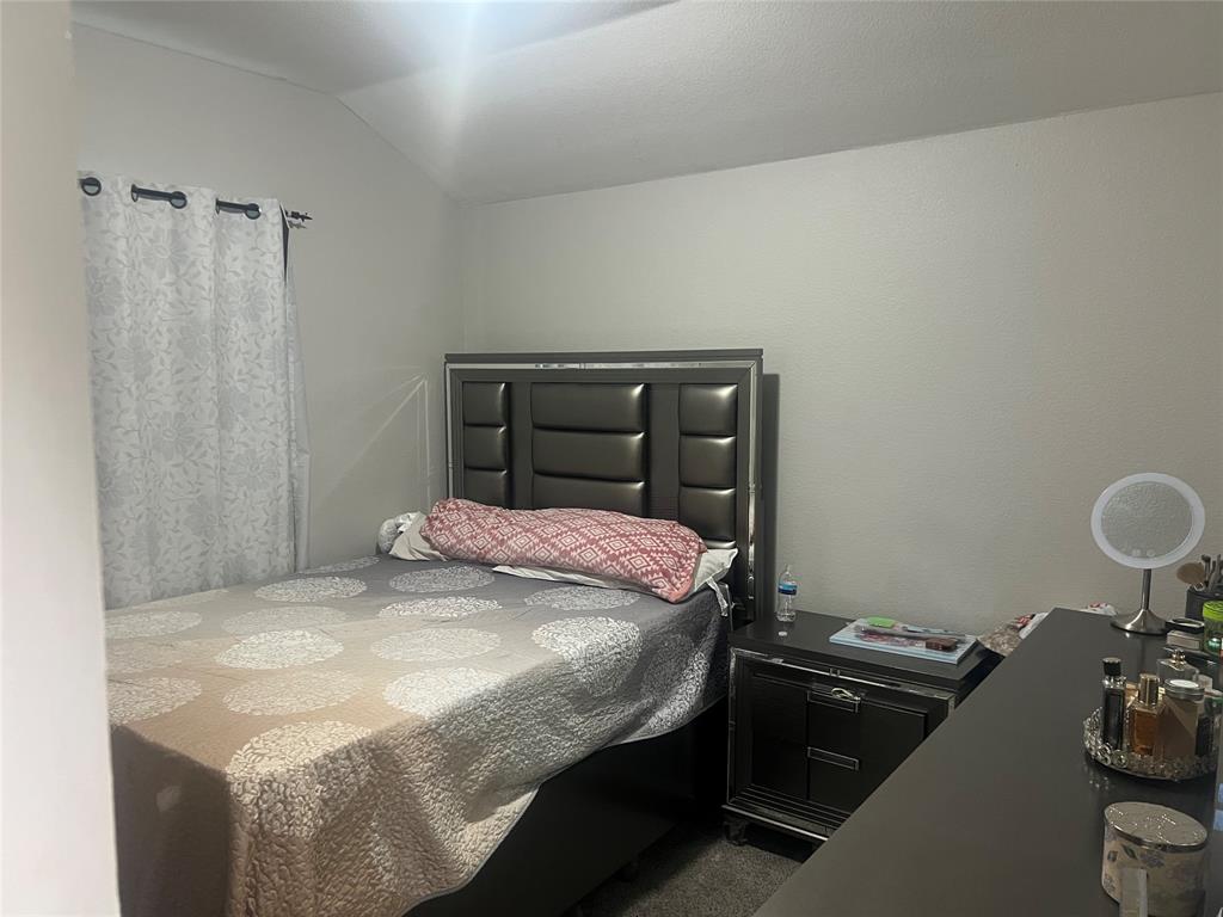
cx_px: 612
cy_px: 458
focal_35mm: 26
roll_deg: +0.9
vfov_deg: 53.1
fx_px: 919
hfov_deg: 67.3
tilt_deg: -6.3
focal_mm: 5.7
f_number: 1.5
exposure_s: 1/60
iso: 400
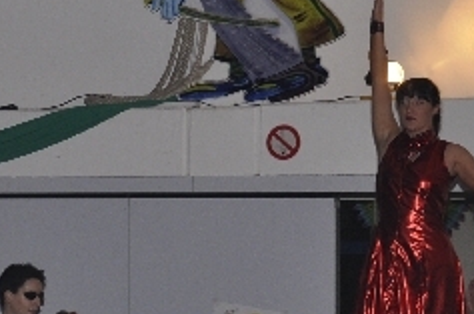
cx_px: -80
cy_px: 231
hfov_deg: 12.4
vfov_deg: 8.4
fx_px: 2129
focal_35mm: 162
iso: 400
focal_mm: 32
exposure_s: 1/60
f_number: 5
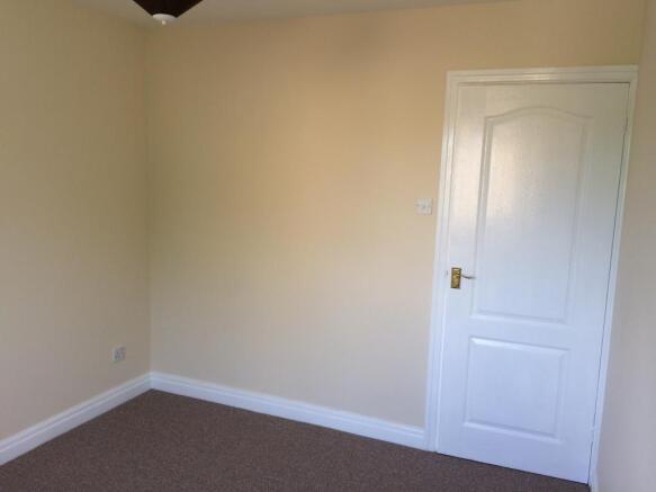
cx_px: 328
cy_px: 246
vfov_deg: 46.8
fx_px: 568
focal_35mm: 30
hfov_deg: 60.0
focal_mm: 4.12
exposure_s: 1/60
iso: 50
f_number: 2.2
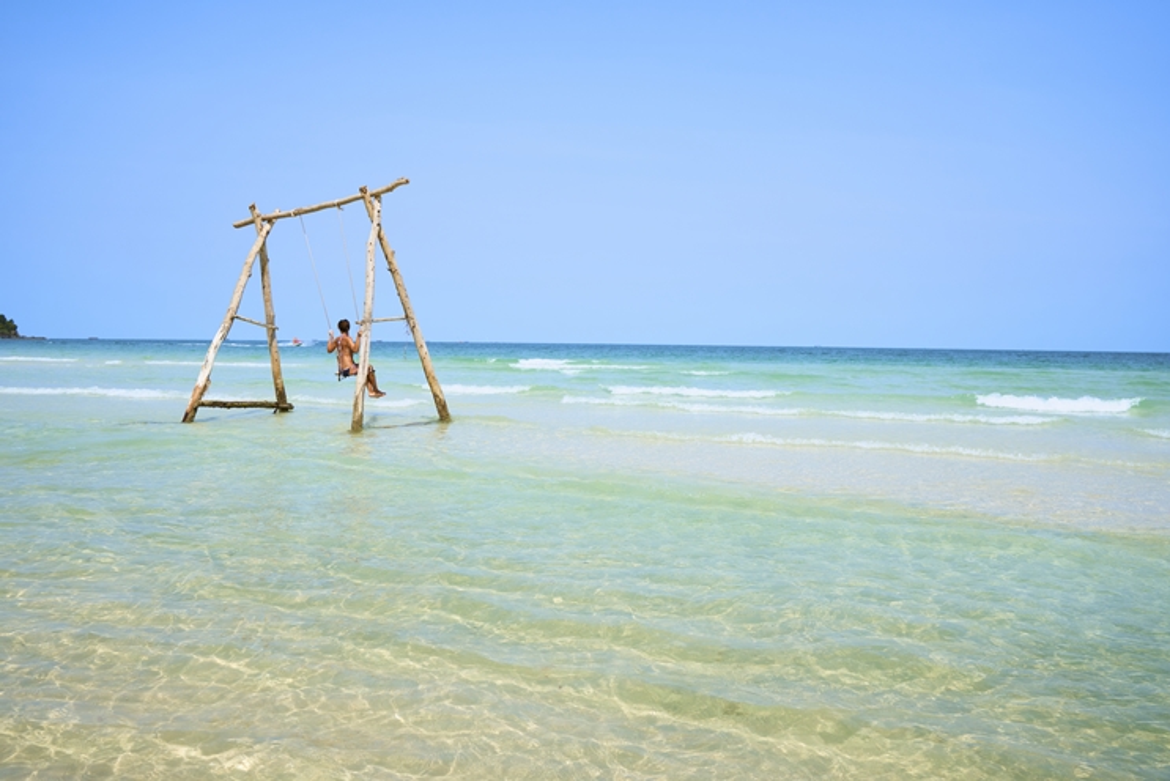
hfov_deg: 61.9
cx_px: 585
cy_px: 390
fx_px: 975
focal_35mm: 30
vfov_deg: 43.6
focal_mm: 30
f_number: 5.6
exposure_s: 1/1250
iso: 100
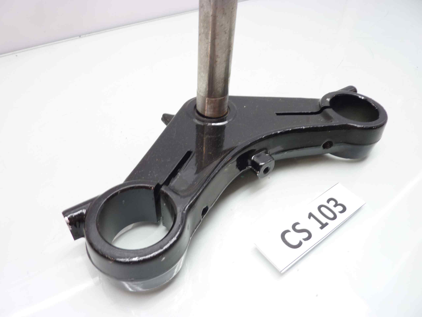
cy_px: 158
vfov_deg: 54.9
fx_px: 305
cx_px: 211
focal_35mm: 25
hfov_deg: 69.4
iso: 80
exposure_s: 1/8
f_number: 3.3
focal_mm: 4.1
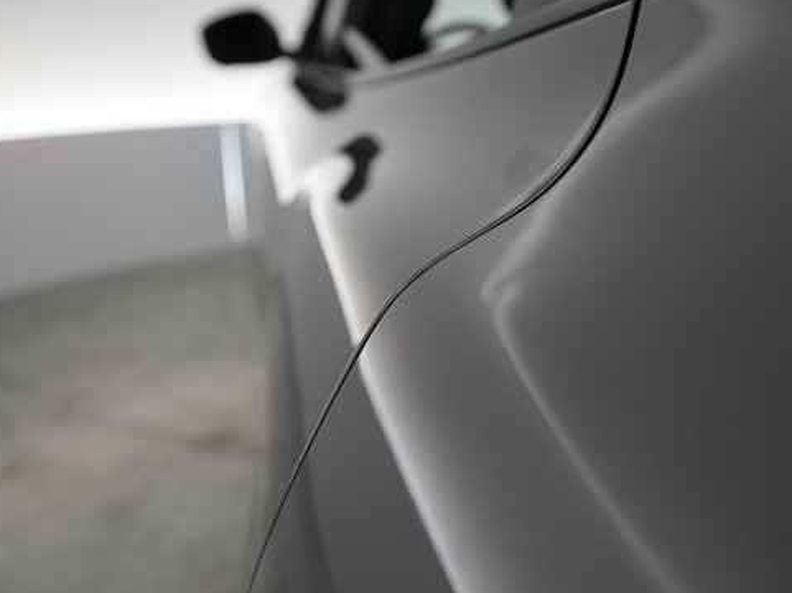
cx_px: 463
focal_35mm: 32
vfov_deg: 44.1
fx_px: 732
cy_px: 290
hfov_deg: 56.5
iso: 320
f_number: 2.8
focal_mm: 25
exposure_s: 1/40
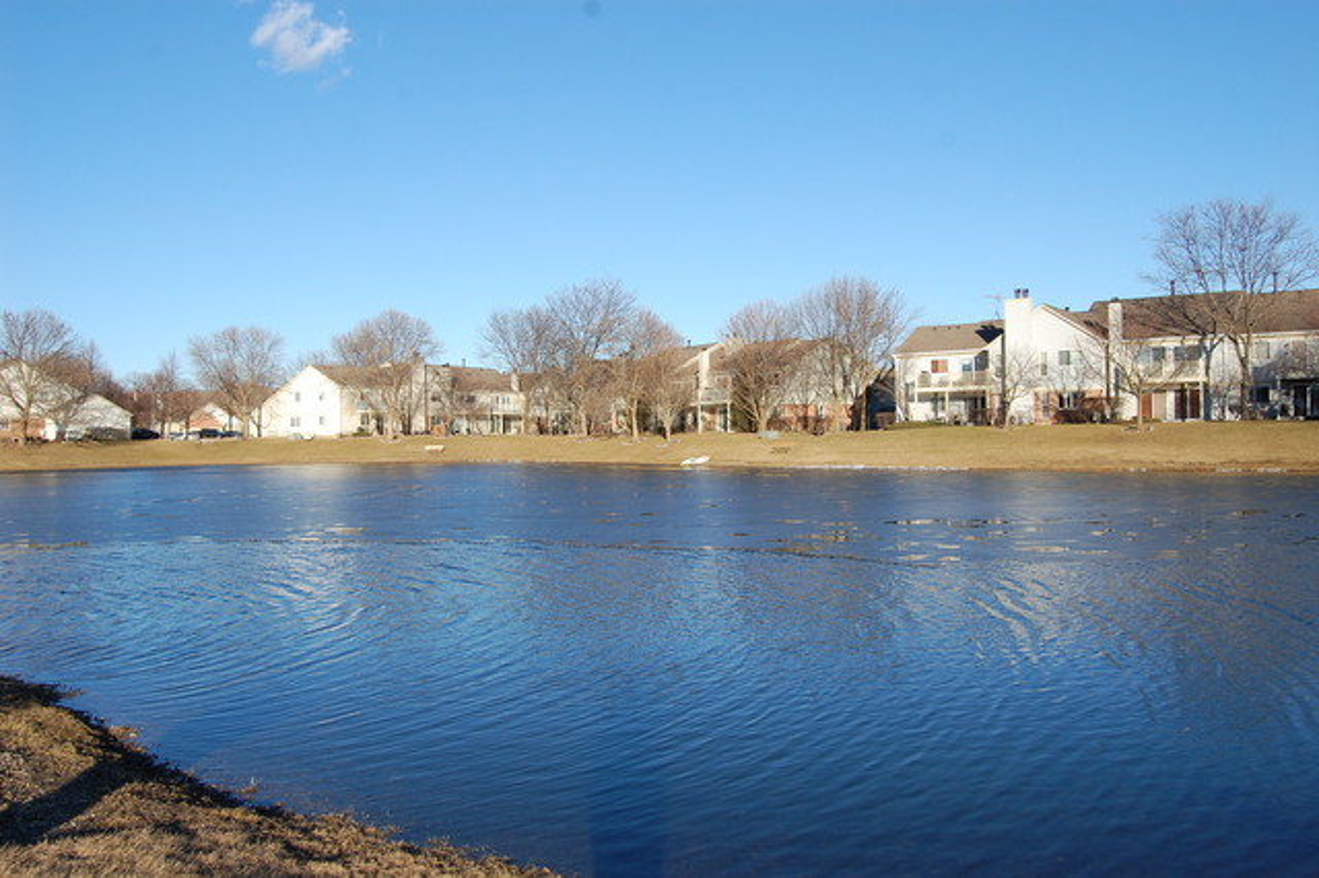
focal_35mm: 28
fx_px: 1044
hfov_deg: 64.6
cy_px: 439
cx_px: 660
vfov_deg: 45.6
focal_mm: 19
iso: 200
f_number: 9
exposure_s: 1/320
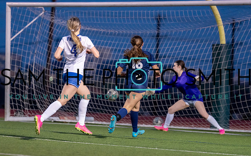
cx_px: 122
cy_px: 85
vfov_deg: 4.4
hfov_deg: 7.0
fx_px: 2046
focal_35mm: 300
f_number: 2.8
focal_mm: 200
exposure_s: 1/1000
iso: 3200
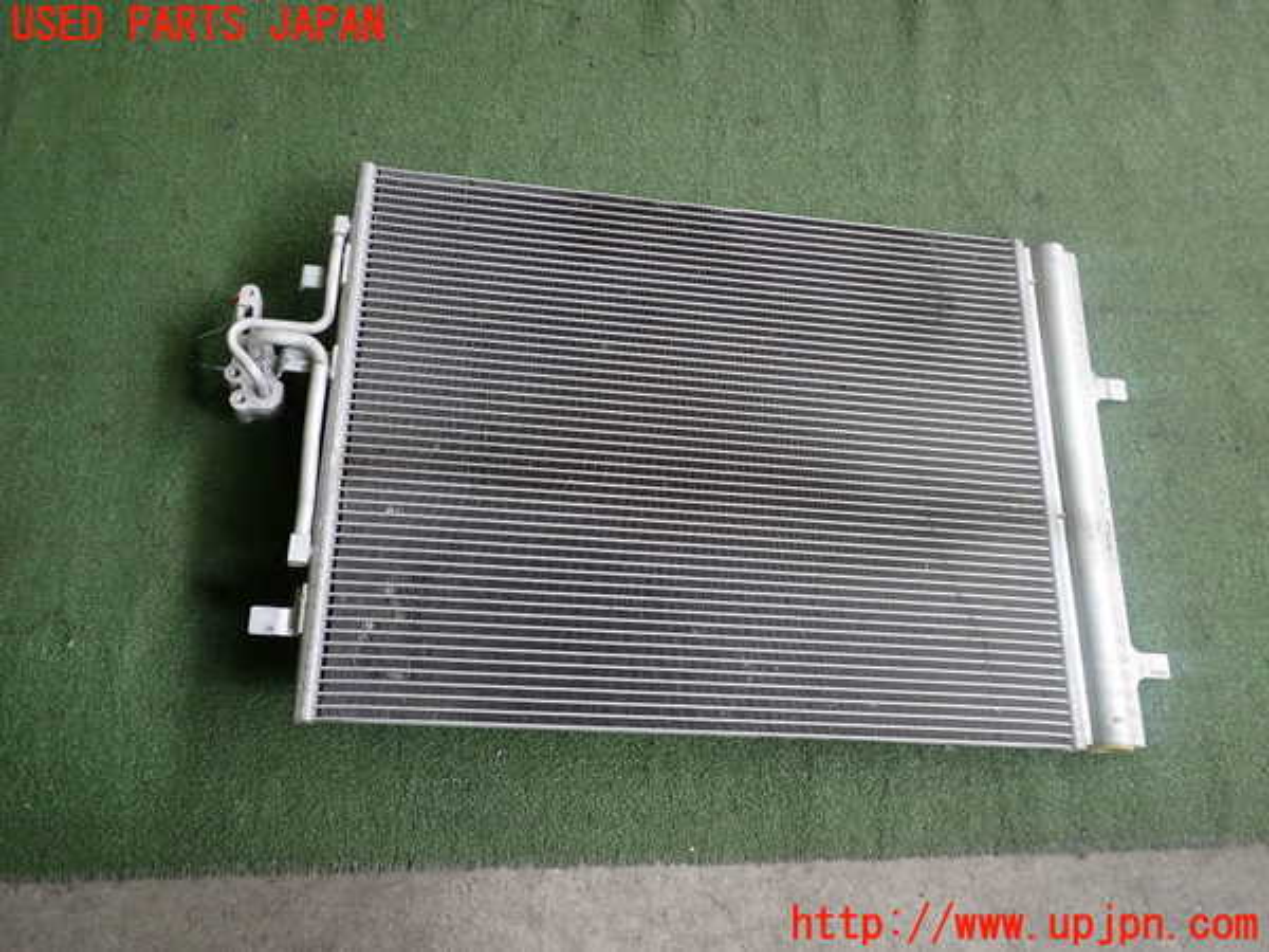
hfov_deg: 60.0
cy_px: 476
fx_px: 1100
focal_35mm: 30
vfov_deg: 46.8
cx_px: 634
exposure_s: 1/80
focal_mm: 5.4
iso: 200
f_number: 2.3
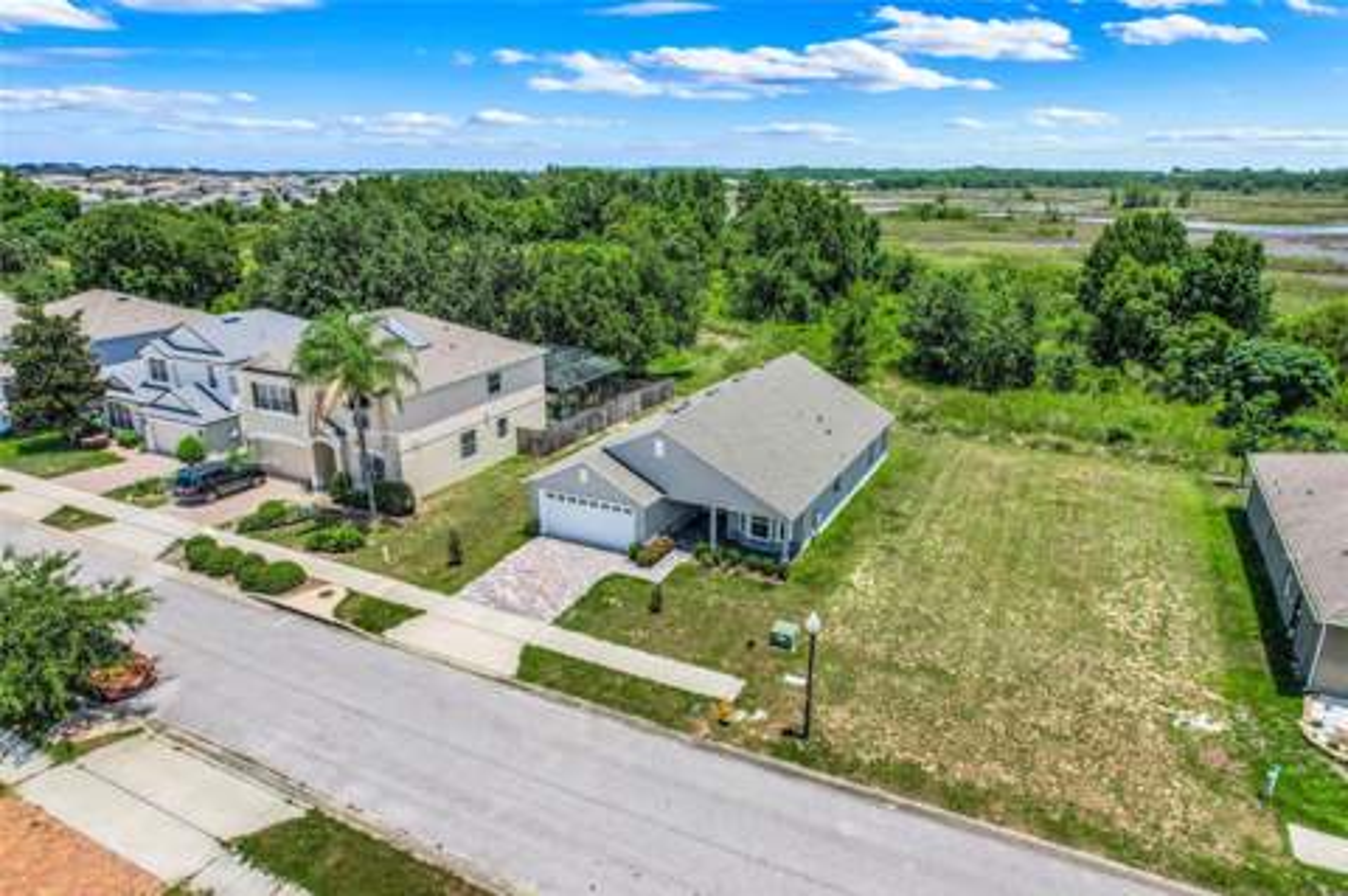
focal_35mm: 22
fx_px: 823
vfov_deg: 57.1
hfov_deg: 78.6
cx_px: 674
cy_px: 448
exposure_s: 1/640
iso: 110
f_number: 2.8
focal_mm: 8.38
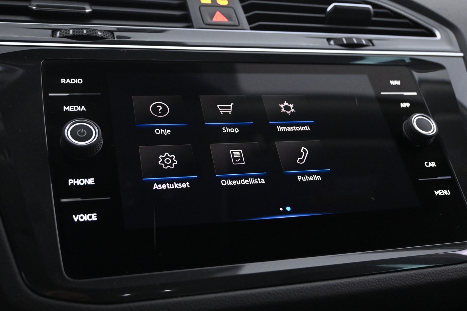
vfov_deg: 33.6
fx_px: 516
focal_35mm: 40
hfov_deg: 48.6
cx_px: 244
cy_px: 163
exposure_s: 1/25
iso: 3200
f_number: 4.2
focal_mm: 24.5
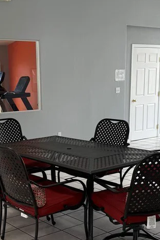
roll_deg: +1.9
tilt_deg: -12.1
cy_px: 165
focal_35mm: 55
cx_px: 45
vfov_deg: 35.8
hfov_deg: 24.4
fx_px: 367
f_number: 1.78
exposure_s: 1/174
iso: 64
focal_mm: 6.76
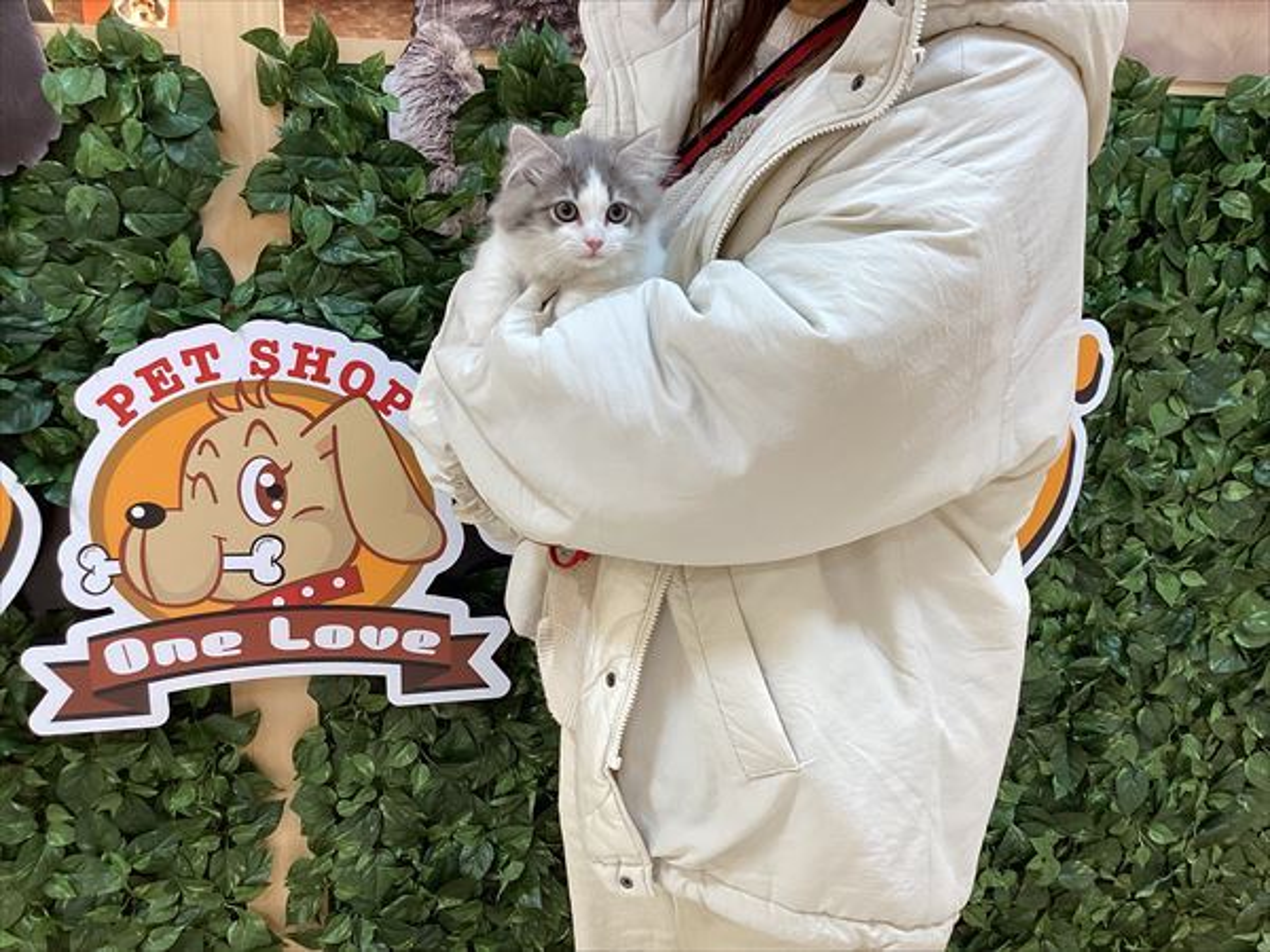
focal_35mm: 31
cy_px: 476
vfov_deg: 45.4
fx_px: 1137
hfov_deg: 58.4
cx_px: 635
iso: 50
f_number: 2.4
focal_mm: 3.3
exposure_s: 1/60
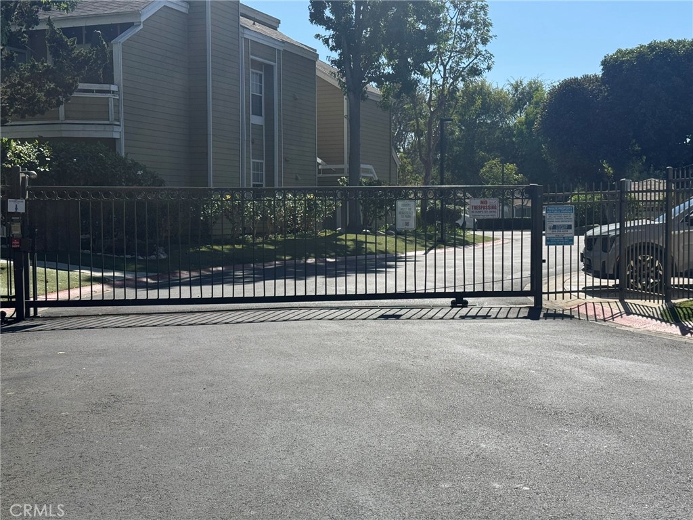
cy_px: 260
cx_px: 346
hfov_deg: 39.7
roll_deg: +0.7
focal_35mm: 48
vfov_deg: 30.3
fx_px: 961
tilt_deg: -3.0
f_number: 1.78
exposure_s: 1/5376
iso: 64
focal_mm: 6.76
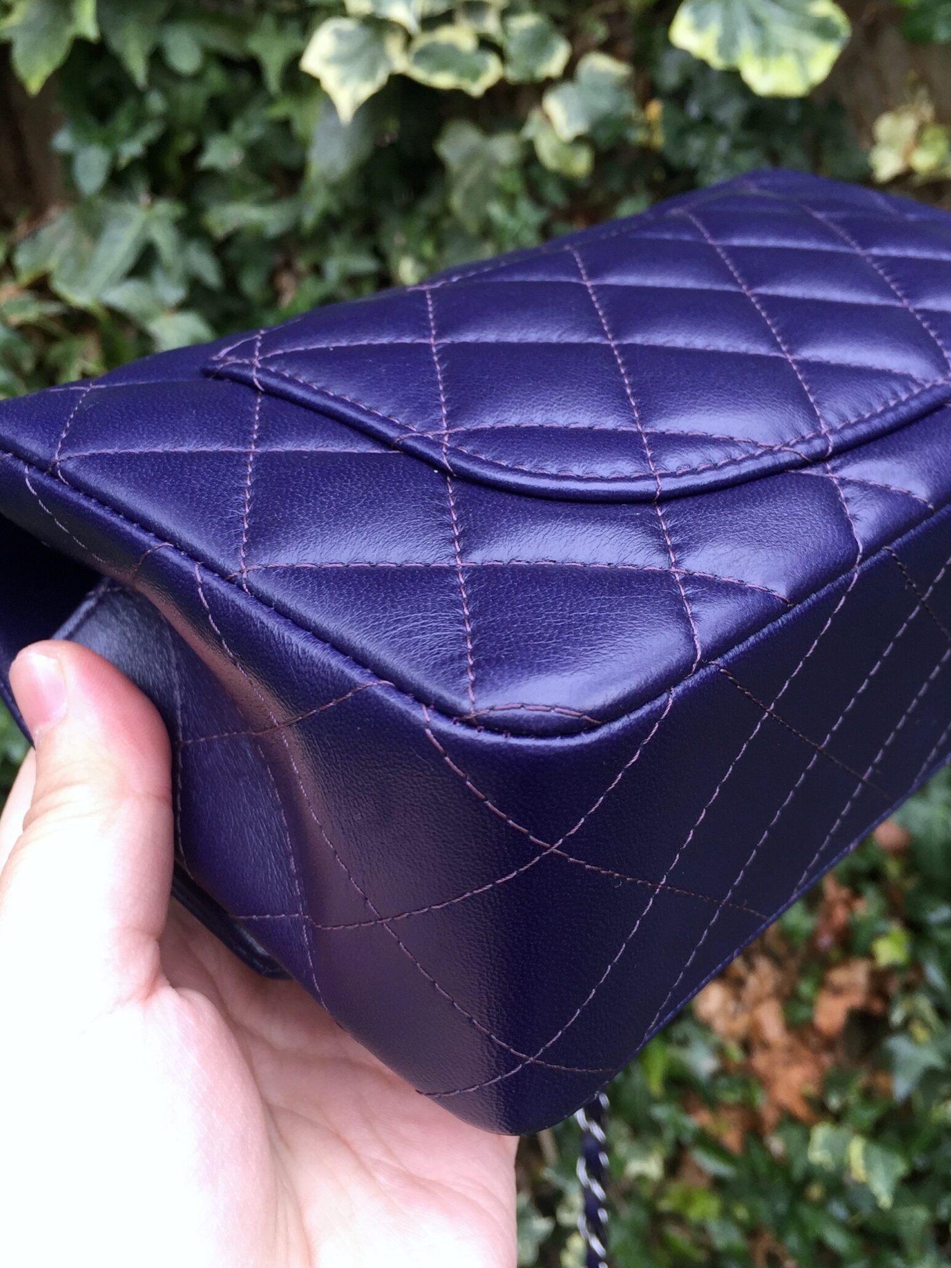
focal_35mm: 36
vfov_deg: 51.3
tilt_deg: -24.6
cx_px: 511
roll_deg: +3.4
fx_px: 1318
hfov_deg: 39.6
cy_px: 659
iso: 50
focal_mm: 4.15
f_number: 2.2
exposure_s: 1/120
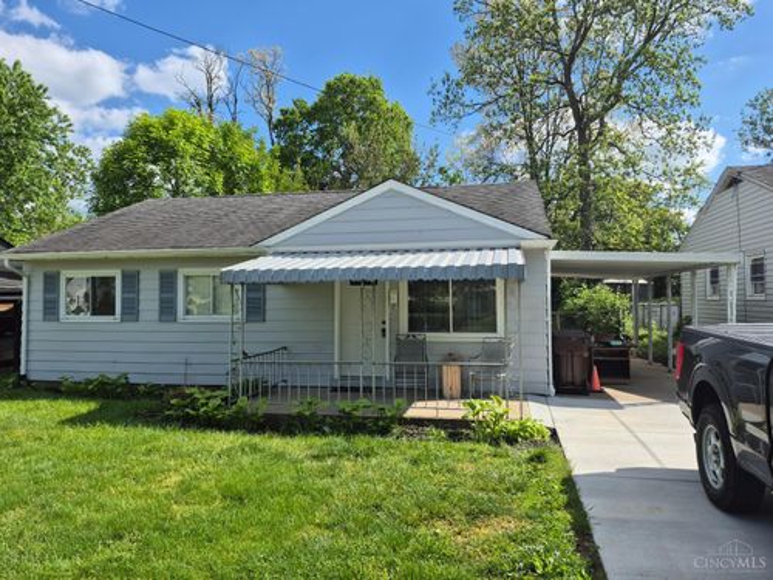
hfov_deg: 73.9
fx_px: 514
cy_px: 290
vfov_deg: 58.9
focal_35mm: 23
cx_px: 386
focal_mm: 5.4
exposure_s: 1/1692
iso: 25
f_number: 1.8
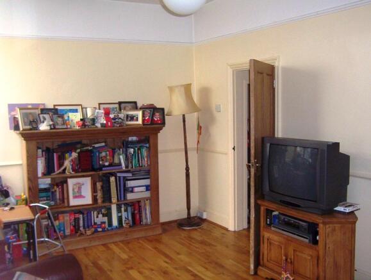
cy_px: 140
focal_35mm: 36
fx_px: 387
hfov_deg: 51.3
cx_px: 186
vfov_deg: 39.8
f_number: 2.76
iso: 140
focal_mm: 5.54
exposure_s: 1/30
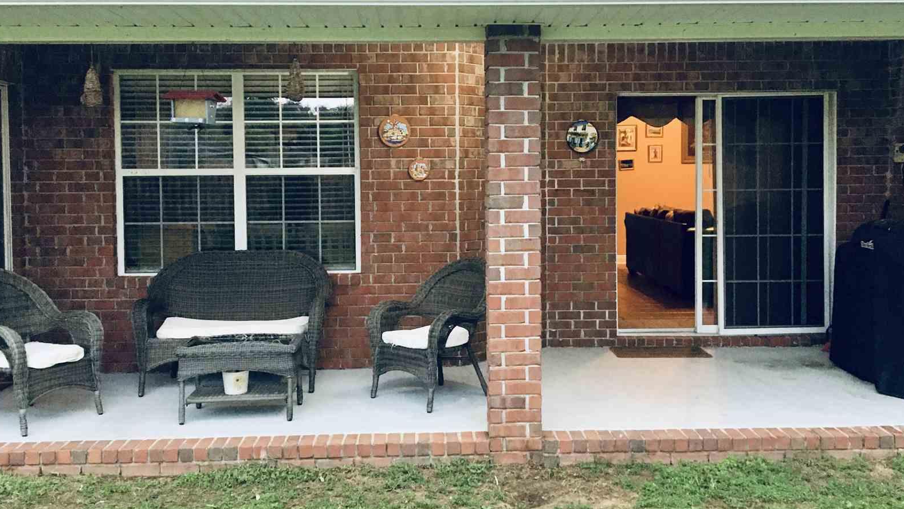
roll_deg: +0.1
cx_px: 453
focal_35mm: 41
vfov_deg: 29.0
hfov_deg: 49.4
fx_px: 983
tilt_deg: -2.3
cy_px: 211
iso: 160
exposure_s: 1/30
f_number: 2.2
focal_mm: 4.15
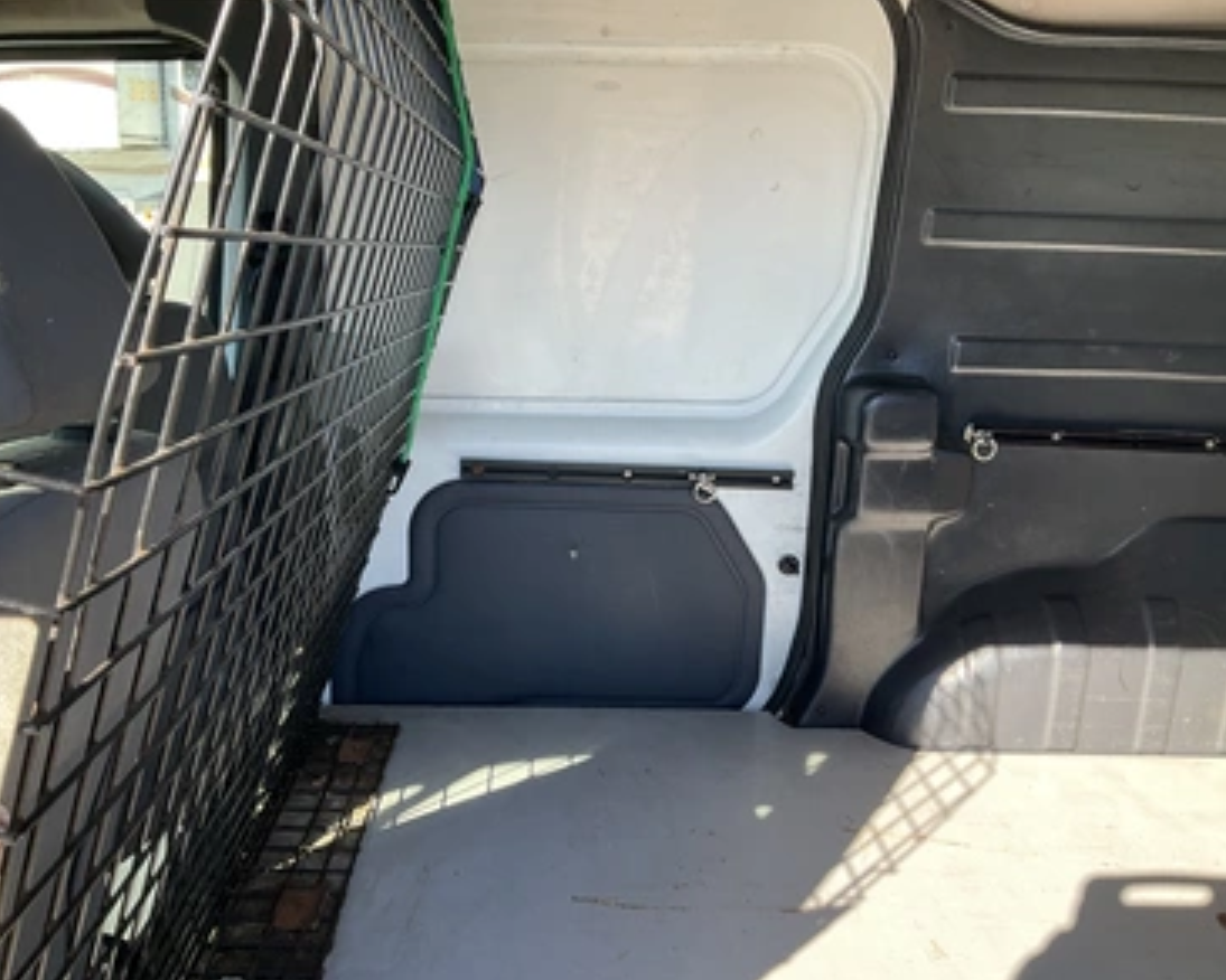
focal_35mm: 31
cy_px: 497
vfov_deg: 47.1
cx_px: 581
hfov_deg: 57.1
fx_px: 1125
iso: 20
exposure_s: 1/146
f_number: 1.8
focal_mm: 3
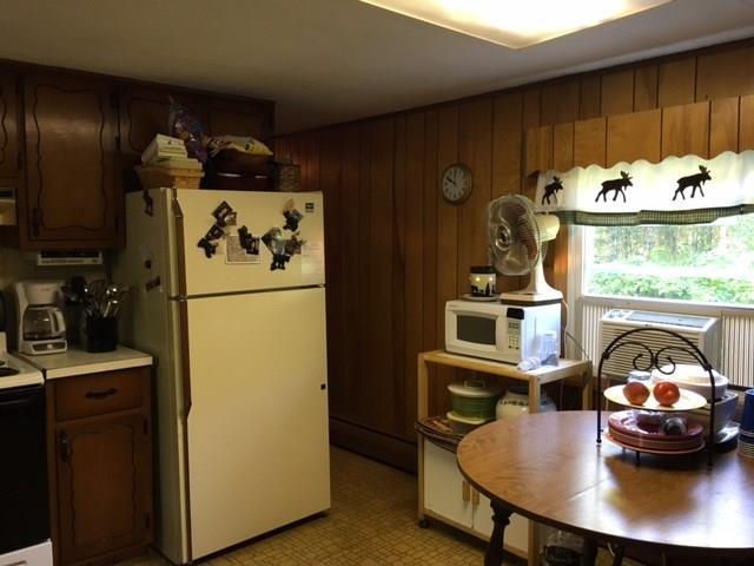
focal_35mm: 29
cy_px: 283
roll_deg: +0.0
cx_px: 377
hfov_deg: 61.7
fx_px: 632
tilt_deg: -3.6
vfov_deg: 48.2
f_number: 2.2
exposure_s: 1/30
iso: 100
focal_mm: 4.15
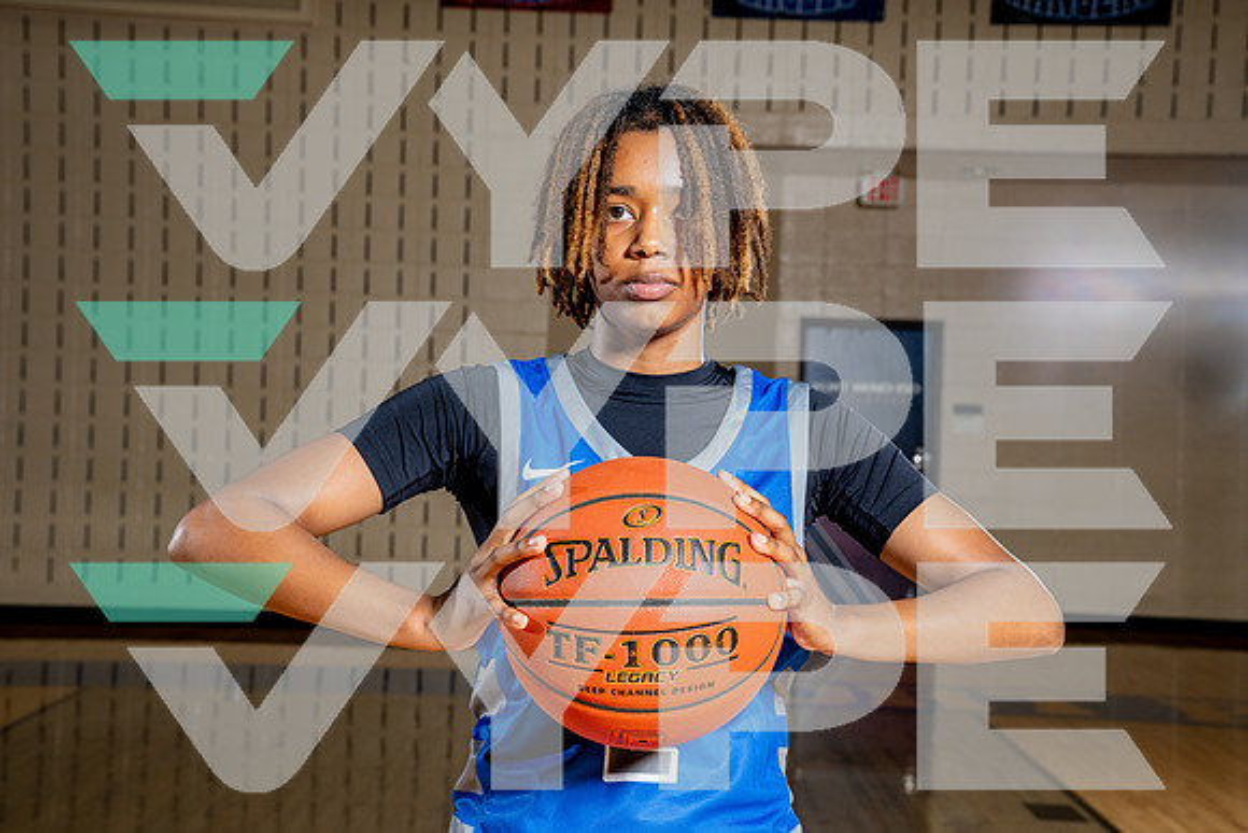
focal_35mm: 57
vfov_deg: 23.8
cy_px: 416
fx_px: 1976
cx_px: 624
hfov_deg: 35.0
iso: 400
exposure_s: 1/250
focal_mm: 57
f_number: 8
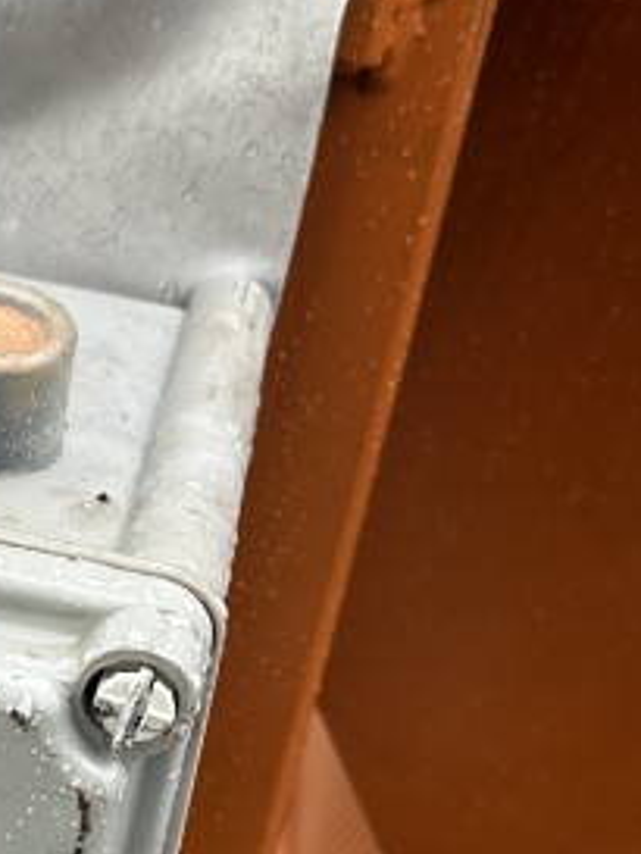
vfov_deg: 20.9
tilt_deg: -35.4
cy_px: 882
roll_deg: -8.4
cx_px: -94
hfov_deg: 15.9
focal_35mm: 90
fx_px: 2220
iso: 80
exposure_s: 1/347
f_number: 1.78
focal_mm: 6.86
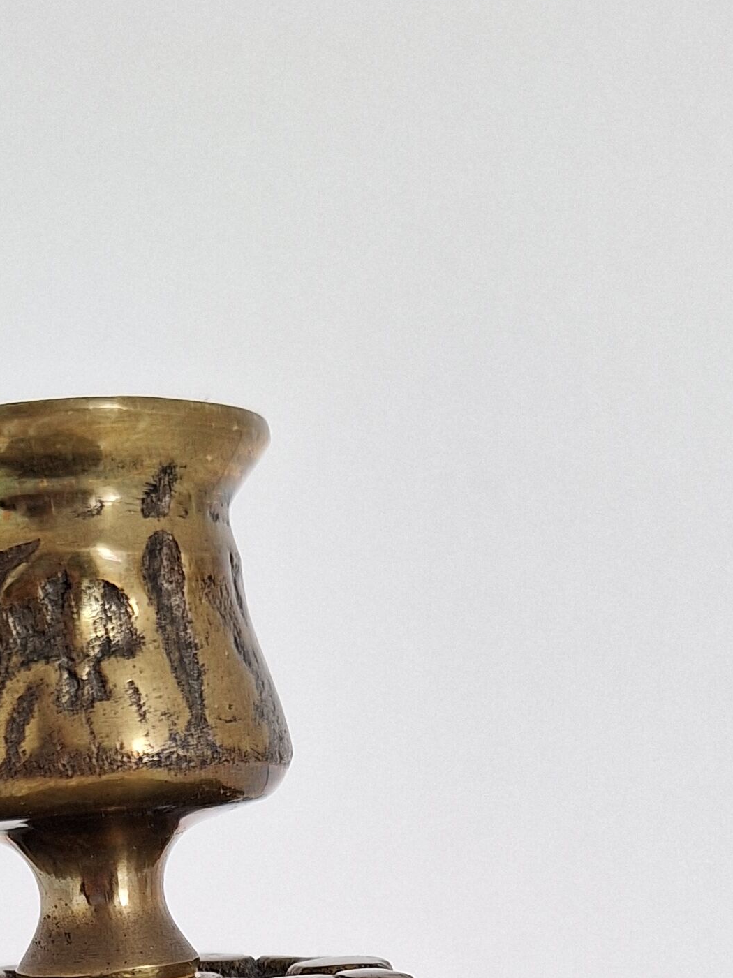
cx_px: 285
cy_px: 1381
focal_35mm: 67
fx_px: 1893
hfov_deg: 21.9
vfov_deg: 24.1
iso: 50
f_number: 1.8
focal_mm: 5.54
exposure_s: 1/50
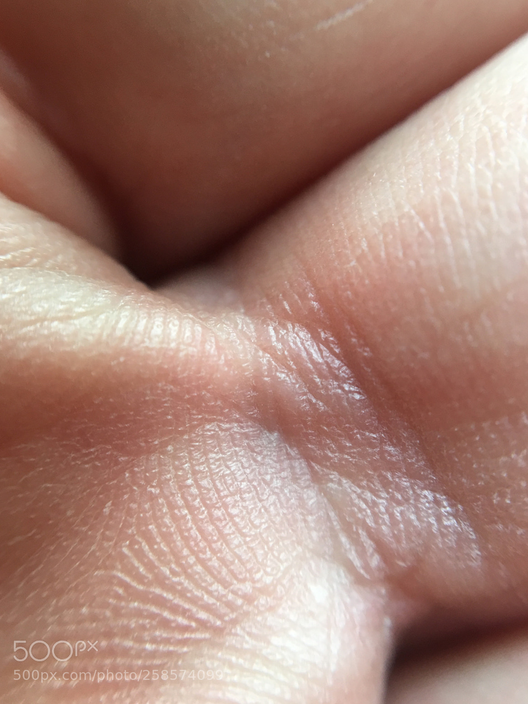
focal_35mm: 30
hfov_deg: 46.8
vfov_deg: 60.0
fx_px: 610
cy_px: 347
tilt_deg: -75.5
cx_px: 258
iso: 40
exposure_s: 1/30
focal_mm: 4.15
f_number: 2.2
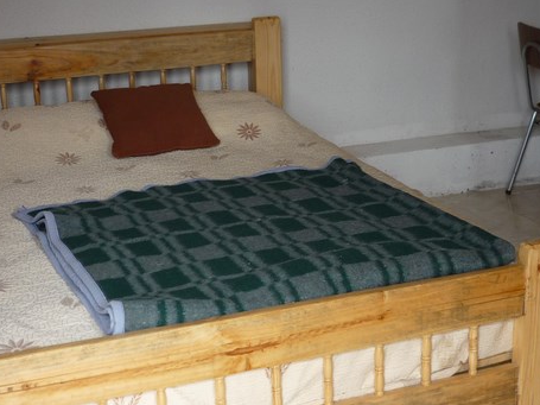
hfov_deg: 33.2
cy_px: 211
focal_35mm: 58
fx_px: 905
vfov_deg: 25.2
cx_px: 252
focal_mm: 5.5
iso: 100
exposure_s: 1/80
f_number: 2.8
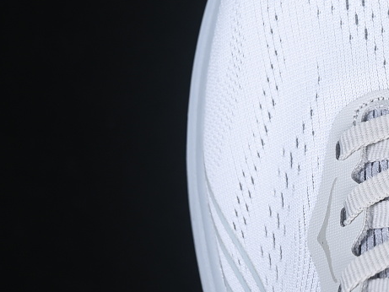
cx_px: 447
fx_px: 1900
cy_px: 48
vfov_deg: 8.8
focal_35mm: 169
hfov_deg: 11.5
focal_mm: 50
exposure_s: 1/80
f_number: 7.1
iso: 160
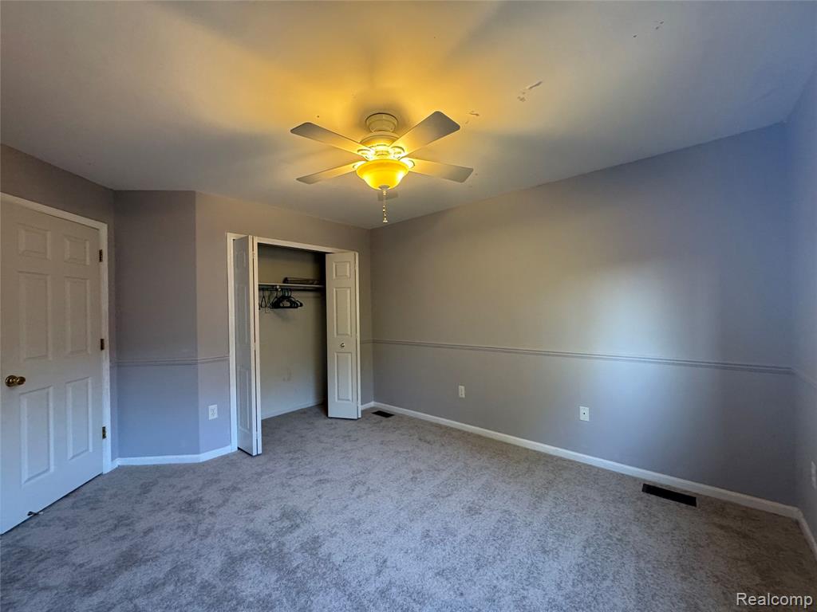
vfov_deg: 85.7
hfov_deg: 102.1
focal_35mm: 14
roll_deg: +1.1
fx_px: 330
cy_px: 306
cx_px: 408
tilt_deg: -0.4
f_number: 2.2
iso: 320
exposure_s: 1/60
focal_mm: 2.22
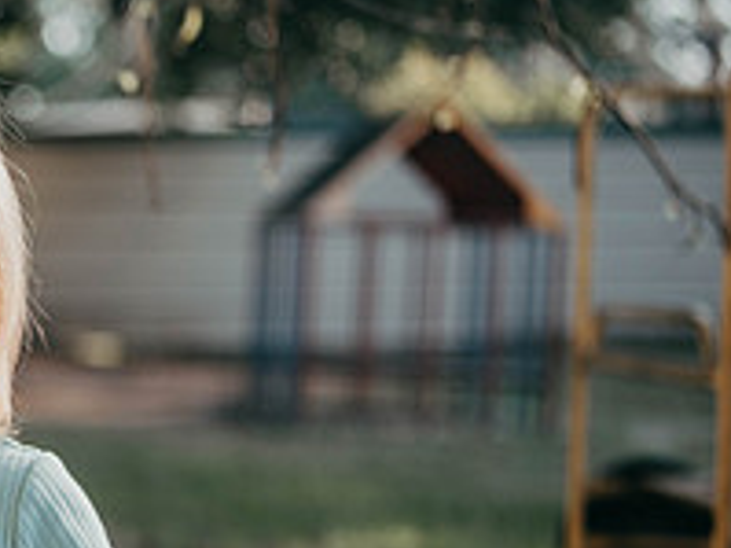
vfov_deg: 15.0
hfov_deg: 18.2
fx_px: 2068
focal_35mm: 98
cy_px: 410
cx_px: -312
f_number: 1.6
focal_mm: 35
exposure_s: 1/1600
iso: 64
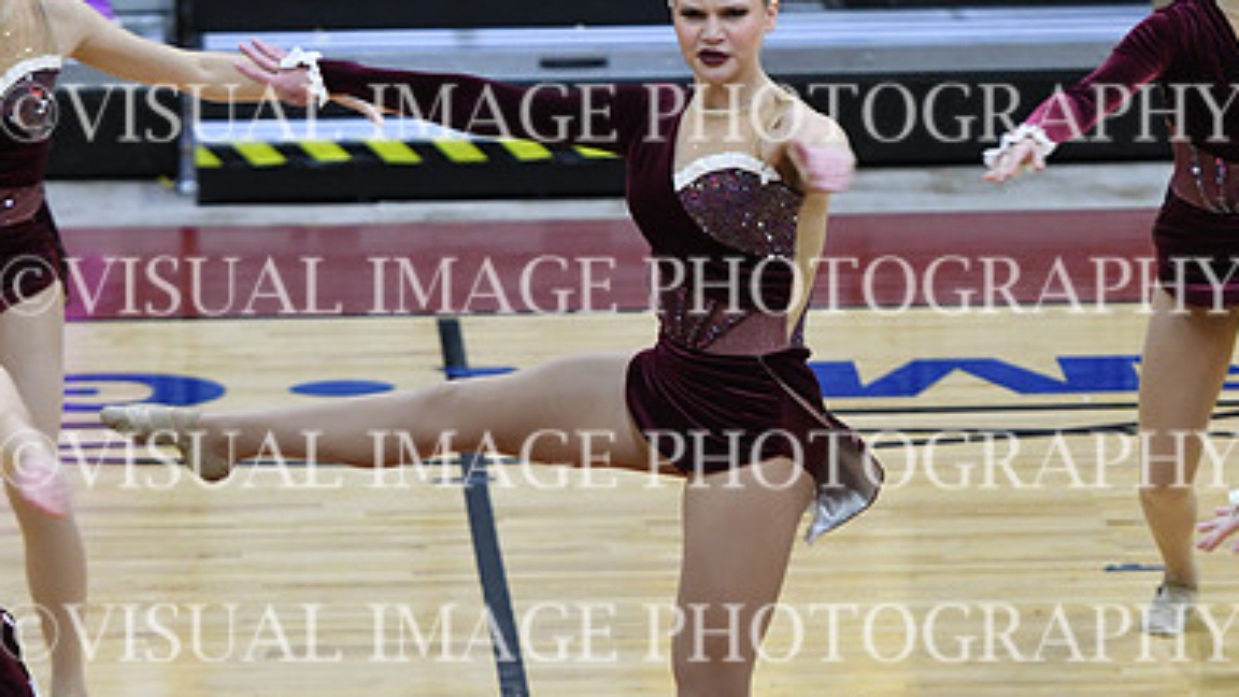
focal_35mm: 356
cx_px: 621
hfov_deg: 6.1
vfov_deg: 3.4
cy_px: 720
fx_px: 11696
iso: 4000
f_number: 3.5
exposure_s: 1/400
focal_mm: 150
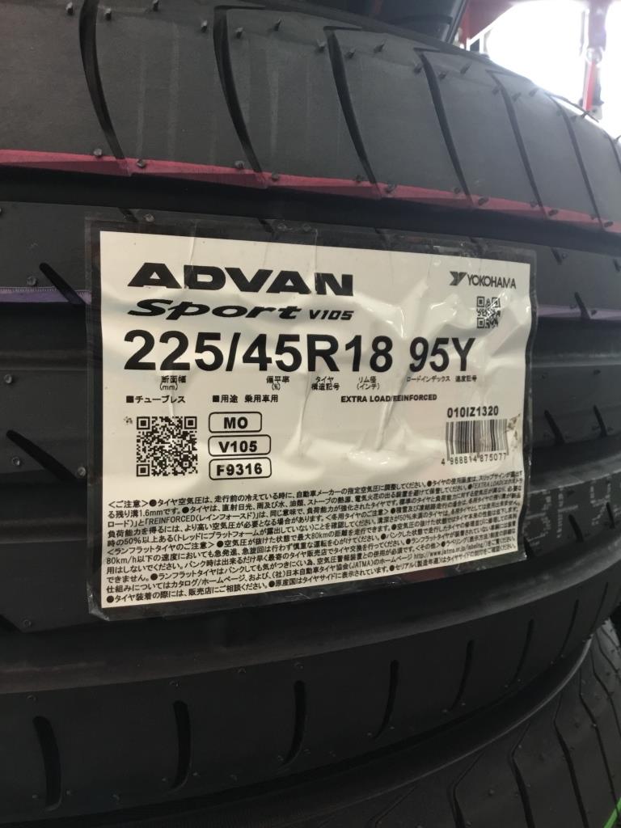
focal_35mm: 31
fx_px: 742
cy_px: 414
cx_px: 310
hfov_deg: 45.4
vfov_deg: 58.4
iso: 125
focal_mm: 3.3
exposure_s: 1/33
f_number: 2.4
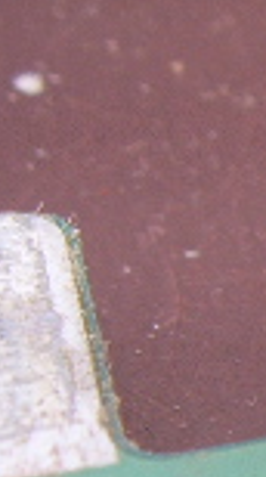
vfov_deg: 11.9
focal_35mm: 177
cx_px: 900
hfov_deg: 6.1
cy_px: 616
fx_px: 2232
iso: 63
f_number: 3.5
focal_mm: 6.6
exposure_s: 1/15
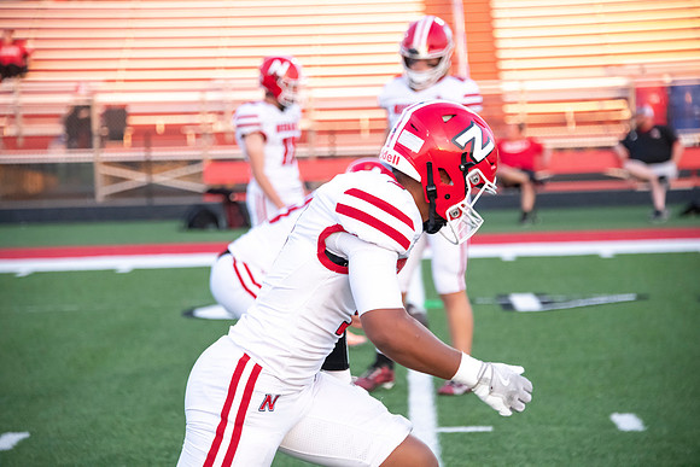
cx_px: 350
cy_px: 234
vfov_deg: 8.1
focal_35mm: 170
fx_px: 3306
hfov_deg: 12.1
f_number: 5.6
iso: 4000
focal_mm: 170
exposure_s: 1/1600
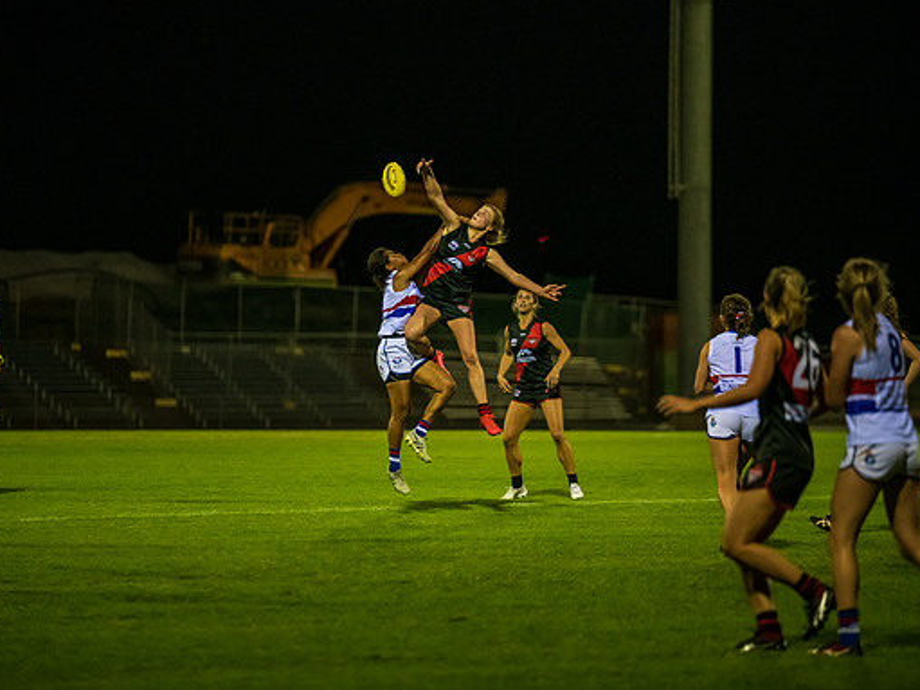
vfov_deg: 6.7
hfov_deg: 8.9
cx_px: 423
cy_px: 343
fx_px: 5899
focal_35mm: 222
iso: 3200
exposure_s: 1/640
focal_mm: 200
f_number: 2.8
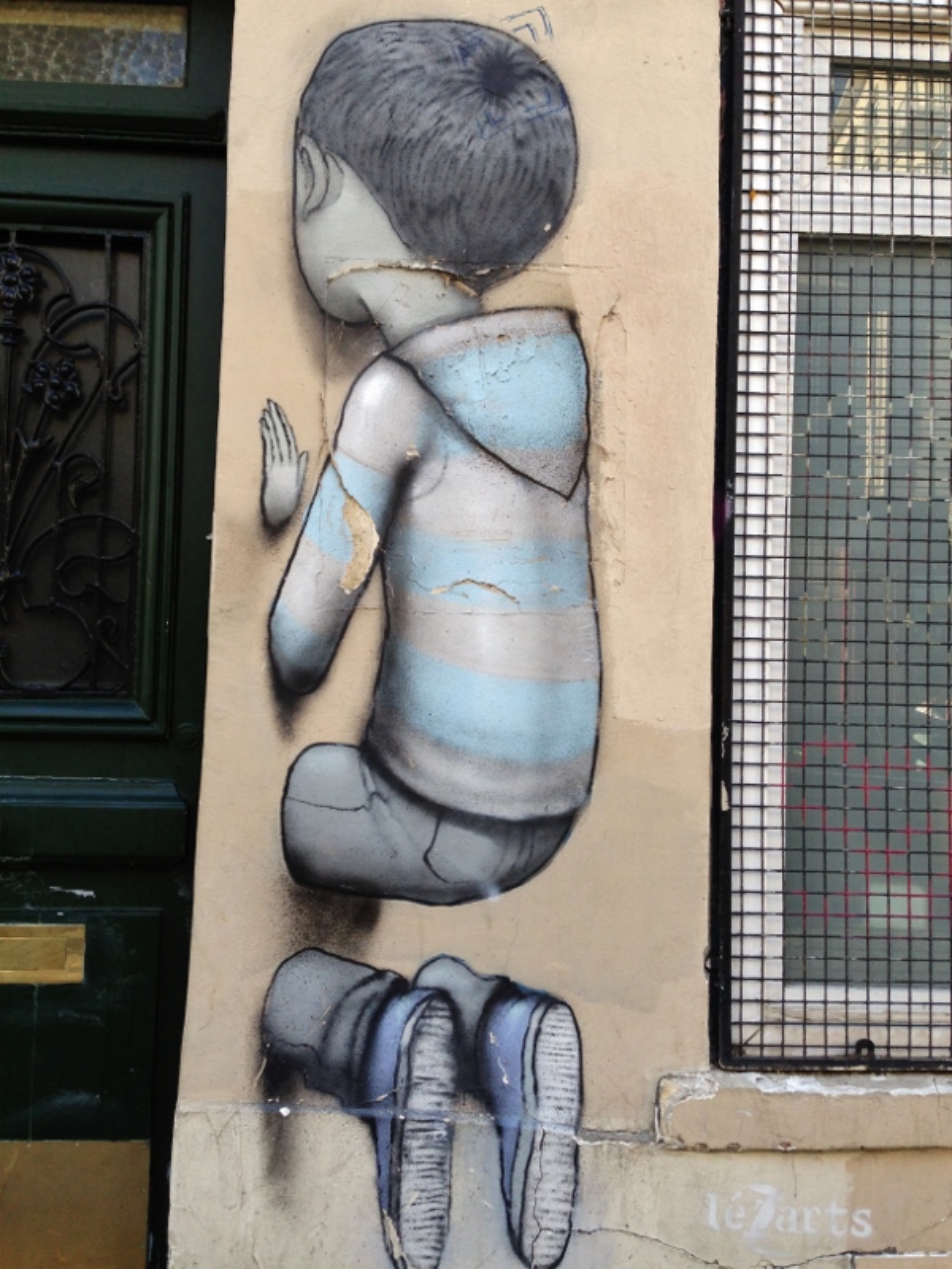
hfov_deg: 42.9
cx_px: 476
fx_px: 1210
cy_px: 634
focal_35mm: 33
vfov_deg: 55.4
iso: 64
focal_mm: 4.13
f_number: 2.4
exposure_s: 1/120
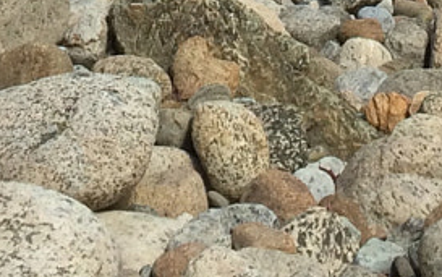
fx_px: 2170
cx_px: 178
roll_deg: -0.9
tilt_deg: +2.2
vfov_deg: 6.2
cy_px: -763
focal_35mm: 180
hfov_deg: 11.6
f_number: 2.2
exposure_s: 1/1282
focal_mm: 4.15
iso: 32
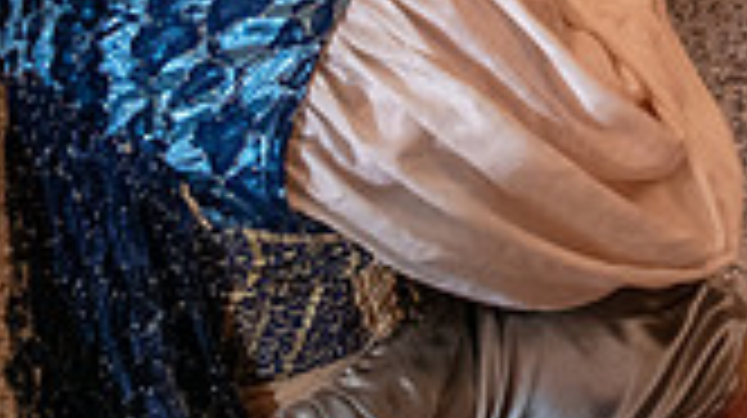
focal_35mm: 88
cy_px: -411
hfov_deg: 23.2
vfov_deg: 12.2
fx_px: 1741
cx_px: 752
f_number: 3.2
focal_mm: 24
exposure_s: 1/125
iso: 2000
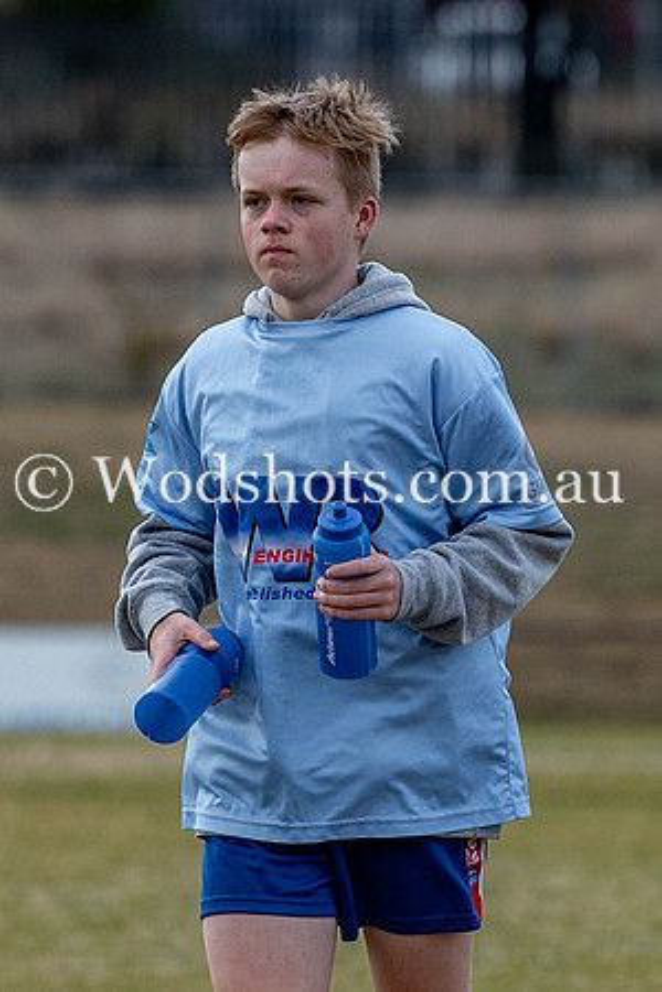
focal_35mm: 925
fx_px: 25513
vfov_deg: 2.2
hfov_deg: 1.5
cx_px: 287
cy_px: 489
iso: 450
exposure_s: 1/1600
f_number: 3.5
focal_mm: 185
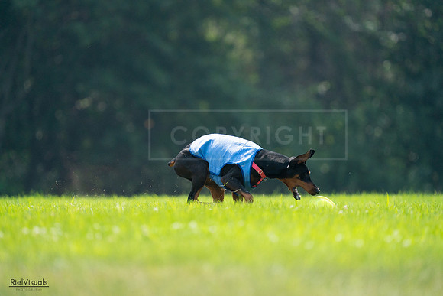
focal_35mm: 600
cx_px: 222
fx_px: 7385
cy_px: 148
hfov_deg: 3.4
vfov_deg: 2.3
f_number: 6.3
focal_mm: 600
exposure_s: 1/4000
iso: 2500
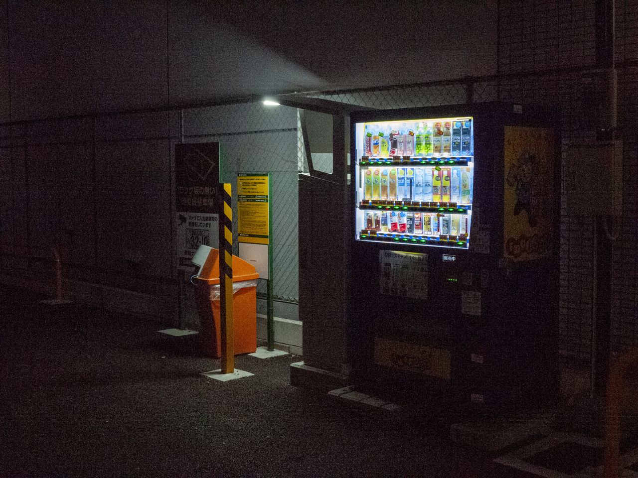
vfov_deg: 30.3
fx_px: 885
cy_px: 239
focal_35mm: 48
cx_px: 319
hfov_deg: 39.7
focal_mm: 24
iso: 1600
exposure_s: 1/100
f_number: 4.8
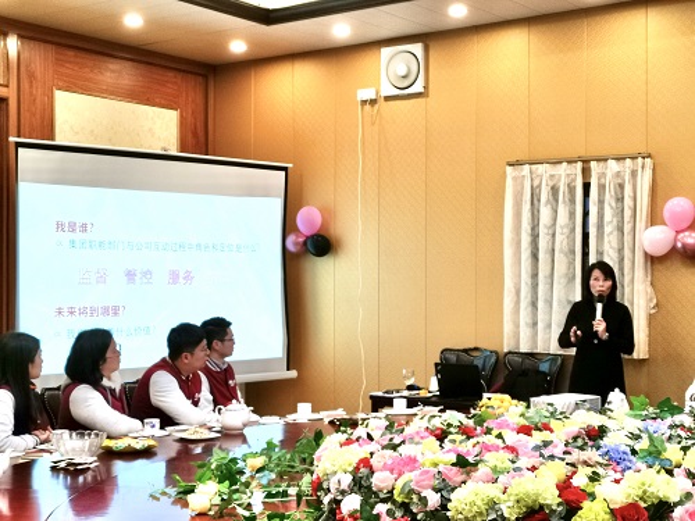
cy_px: 260
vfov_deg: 26.6
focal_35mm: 55
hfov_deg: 34.9
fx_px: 1104
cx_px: 348
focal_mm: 5.58
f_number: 1.8
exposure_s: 1/100
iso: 200
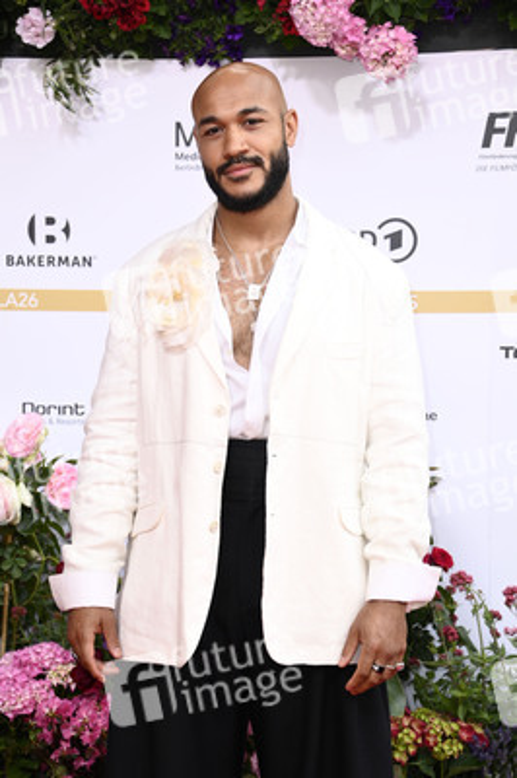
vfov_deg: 19.5
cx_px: 258
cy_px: 389
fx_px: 2266
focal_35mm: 105
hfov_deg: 13.0
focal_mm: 105
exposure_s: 1/250
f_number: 5.6
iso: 640
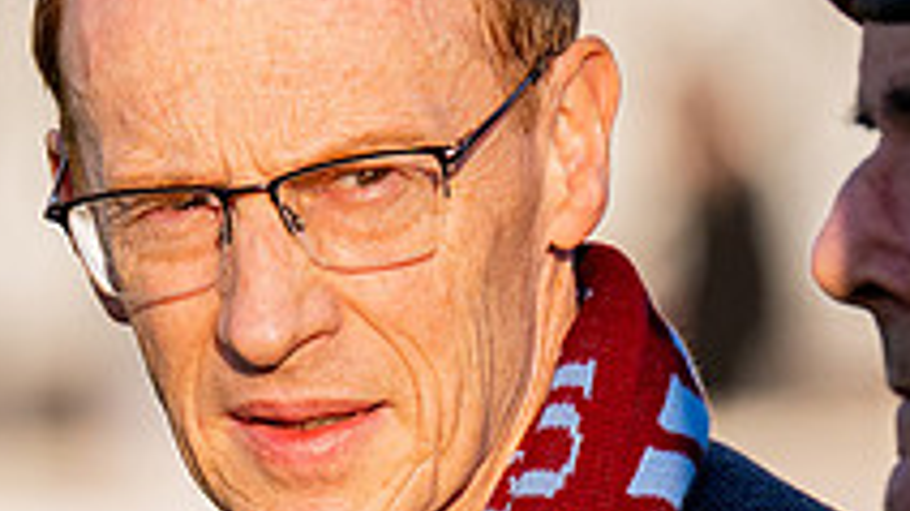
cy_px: 239
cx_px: 753
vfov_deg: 0.9
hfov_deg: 1.6
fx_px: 31883
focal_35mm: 1322
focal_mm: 200
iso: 400
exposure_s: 1/1600
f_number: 4
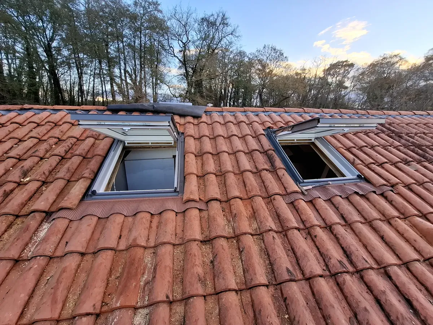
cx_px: 216
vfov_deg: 89.9
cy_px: 162
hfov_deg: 106.2
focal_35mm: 13
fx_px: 163
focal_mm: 1.74
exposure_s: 1/100
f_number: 2.2
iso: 40
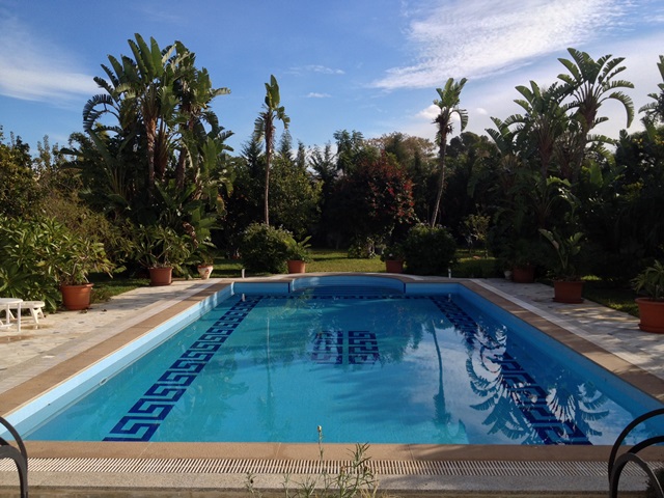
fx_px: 671
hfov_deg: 52.6
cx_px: 332
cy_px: 249
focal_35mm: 35
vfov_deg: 40.7
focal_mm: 4.28
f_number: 2.4
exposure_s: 1/1255
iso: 50
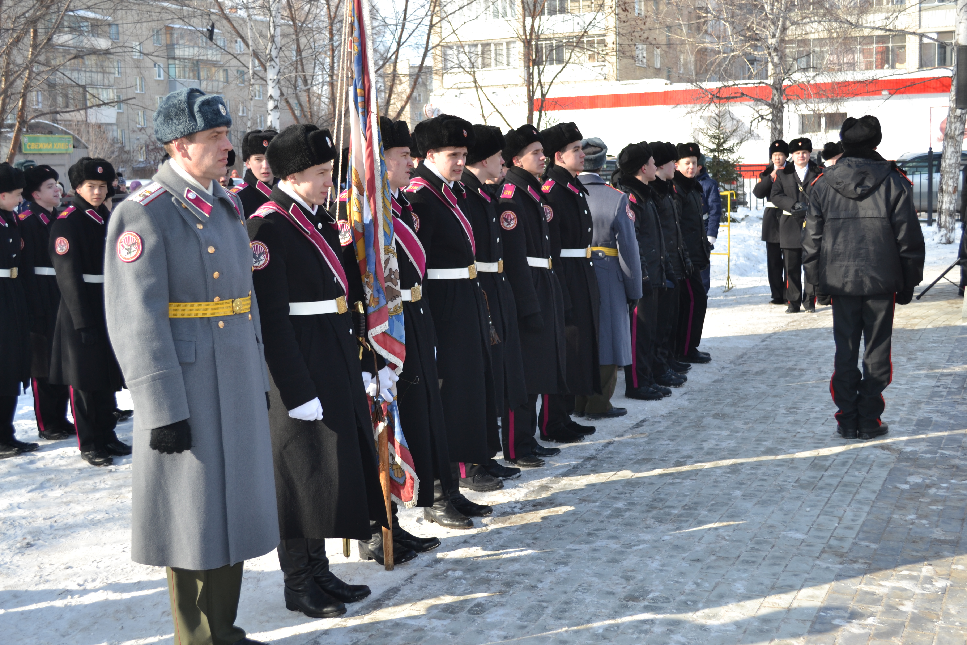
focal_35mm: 45
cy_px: 322
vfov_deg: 29.9
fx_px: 1209
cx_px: 484
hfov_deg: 43.6
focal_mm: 30
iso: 100
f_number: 5.6
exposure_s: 1/200
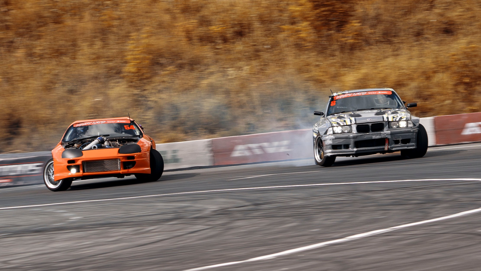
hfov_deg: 7.4
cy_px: 129
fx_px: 3716
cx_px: 324
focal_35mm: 291
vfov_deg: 4.2
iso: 100
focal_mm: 105
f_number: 10
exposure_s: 1/125
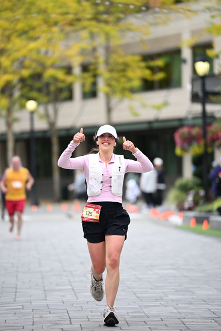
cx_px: 110
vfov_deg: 10.3
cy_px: 166
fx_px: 1840
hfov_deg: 6.9
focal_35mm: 200
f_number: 2.8
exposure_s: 1/2000
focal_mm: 200
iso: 640
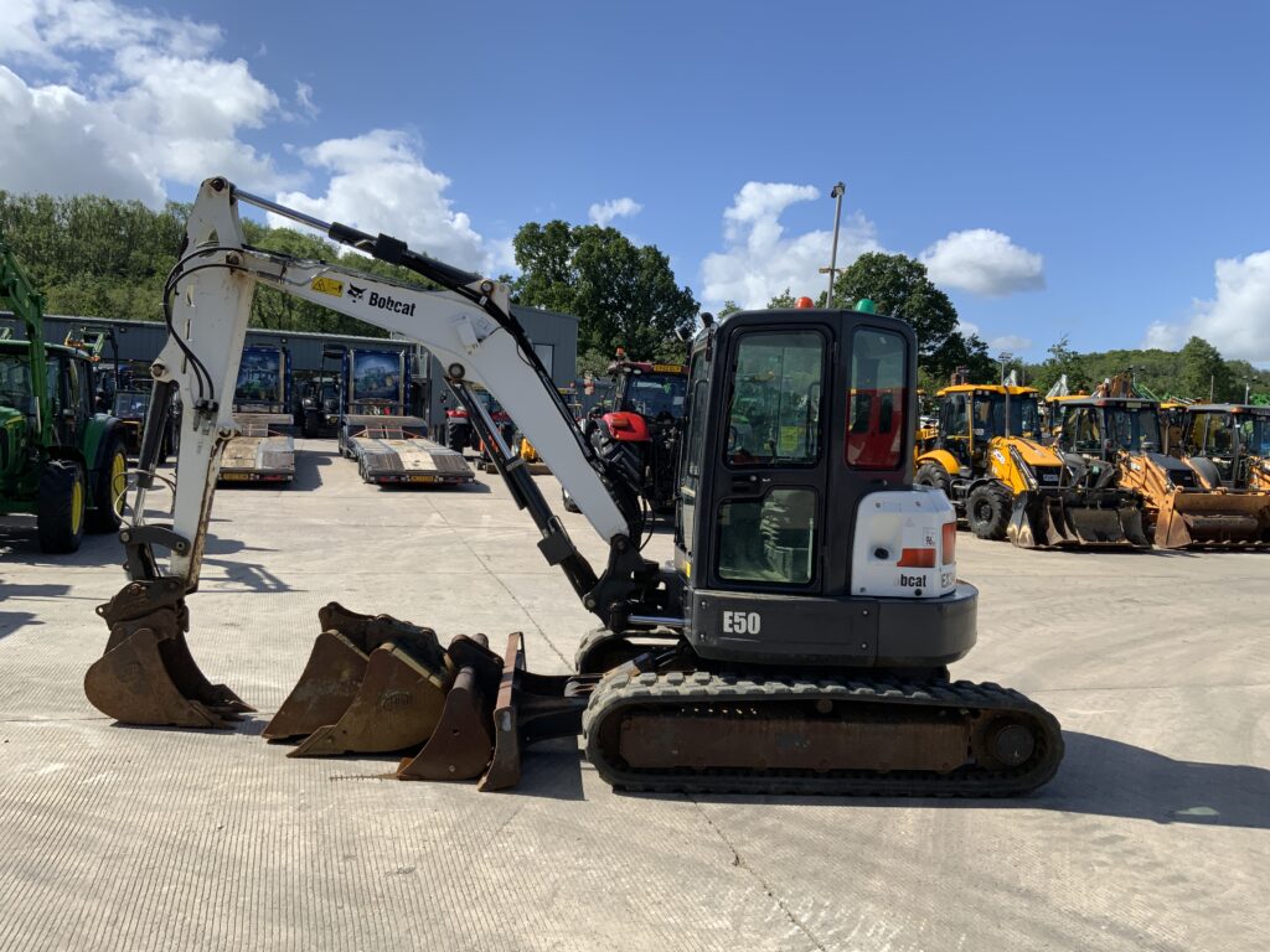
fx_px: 1064
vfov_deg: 48.2
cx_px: 635
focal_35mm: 29
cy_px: 476
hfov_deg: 61.7
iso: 16
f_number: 1.8
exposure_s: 1/1912
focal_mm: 3
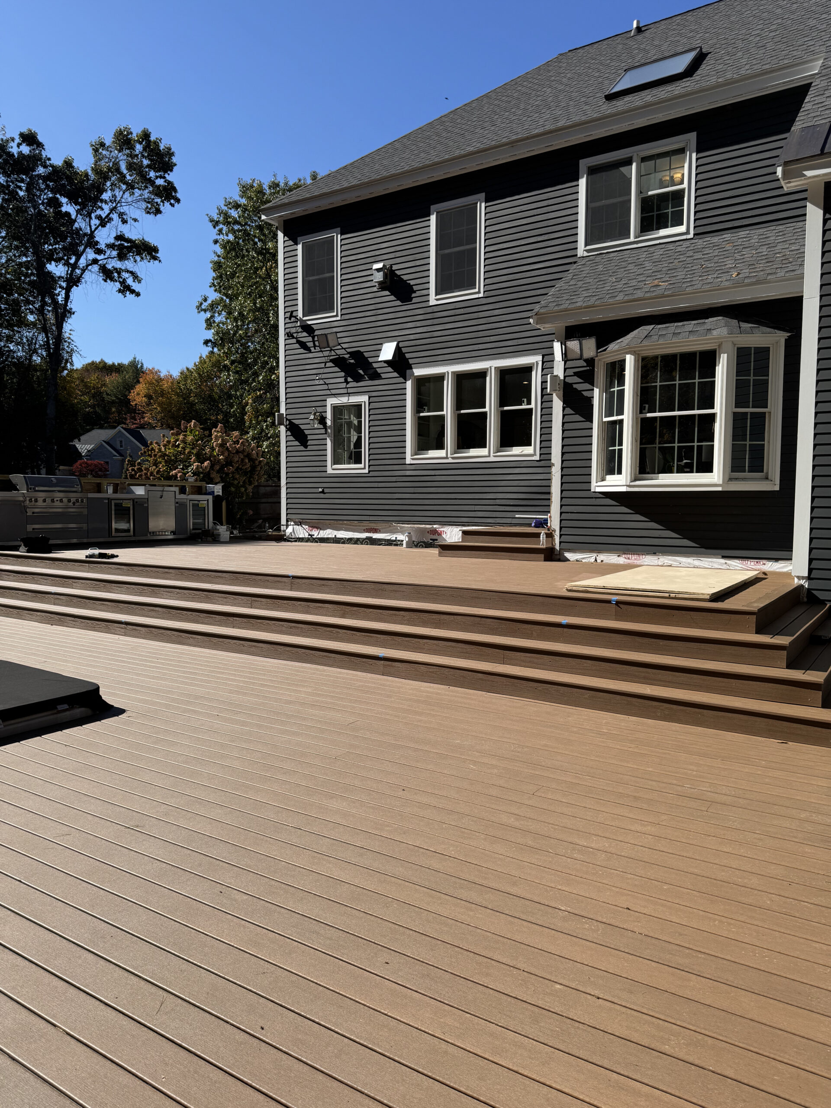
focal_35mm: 24
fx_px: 768
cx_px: 416
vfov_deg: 71.6
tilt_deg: -1.2
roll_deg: -0.5
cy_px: 554
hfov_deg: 56.8
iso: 80
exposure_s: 1/4608
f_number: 1.78
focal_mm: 6.76
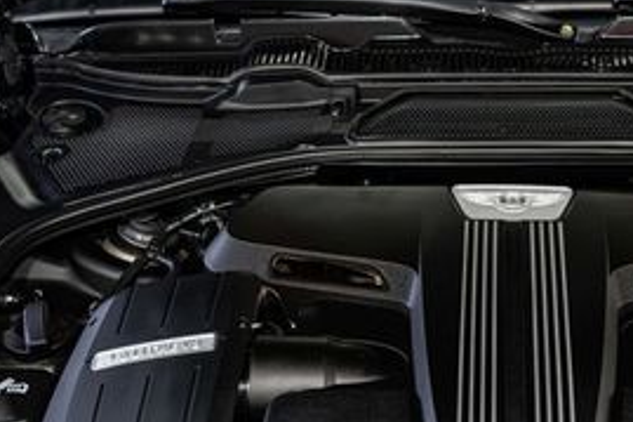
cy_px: 399
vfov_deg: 18.8
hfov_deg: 27.8
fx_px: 1248
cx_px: 515
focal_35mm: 71
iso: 1250
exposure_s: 1/40
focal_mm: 26
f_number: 4
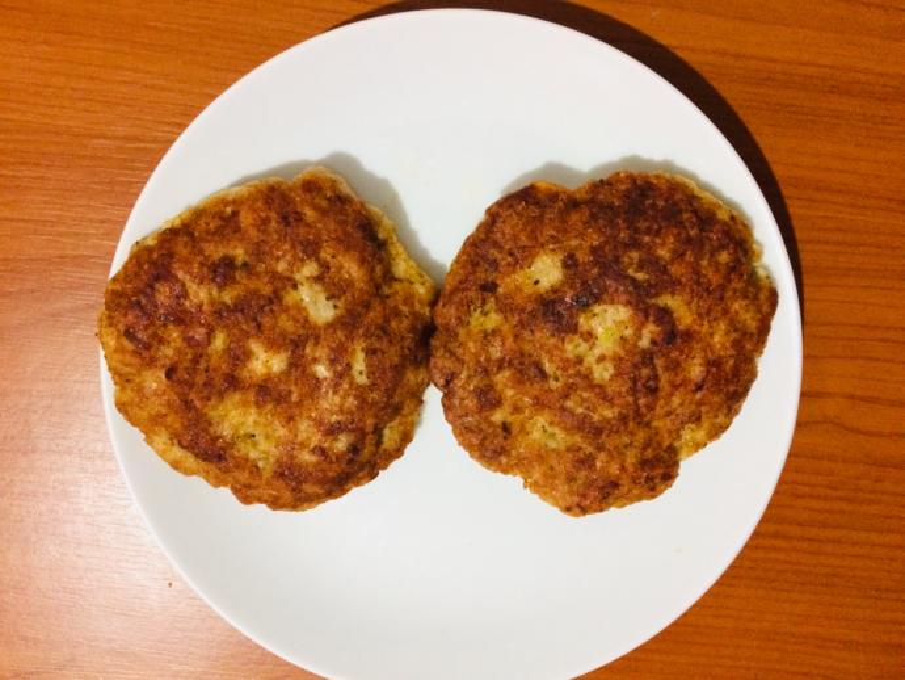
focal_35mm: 29
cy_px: 340
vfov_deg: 48.3
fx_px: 758
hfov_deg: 61.6
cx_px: 452
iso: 250
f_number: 2.2
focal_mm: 4.15
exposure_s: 1/17
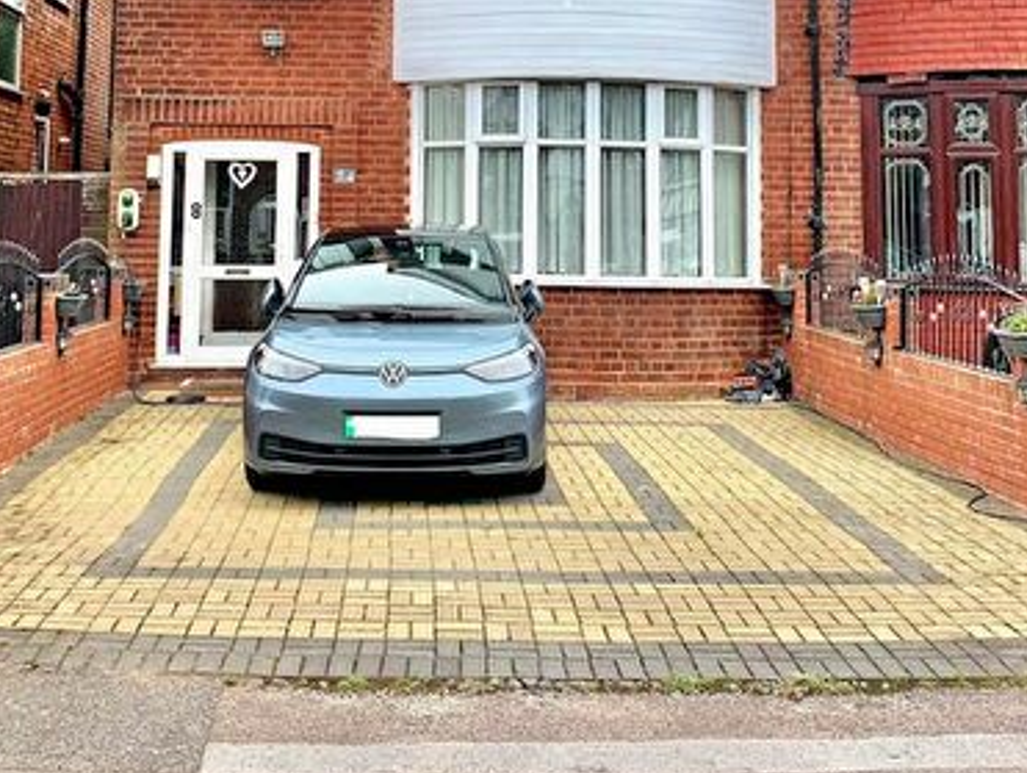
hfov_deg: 38.8
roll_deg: -0.3
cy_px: 98
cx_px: 451
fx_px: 1455
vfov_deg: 28.7
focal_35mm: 49
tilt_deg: +4.7
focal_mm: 4.25
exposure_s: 1/1032
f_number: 1.8
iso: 25
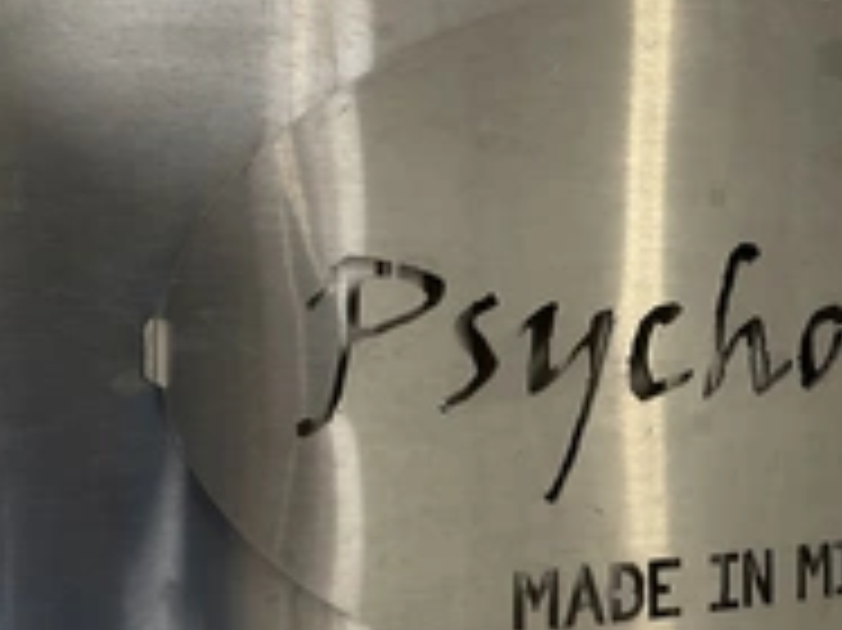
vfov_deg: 23.6
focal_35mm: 62
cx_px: 675
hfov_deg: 30.4
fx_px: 1507
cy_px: 315
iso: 40
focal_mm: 3
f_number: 1.8
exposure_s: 1/122
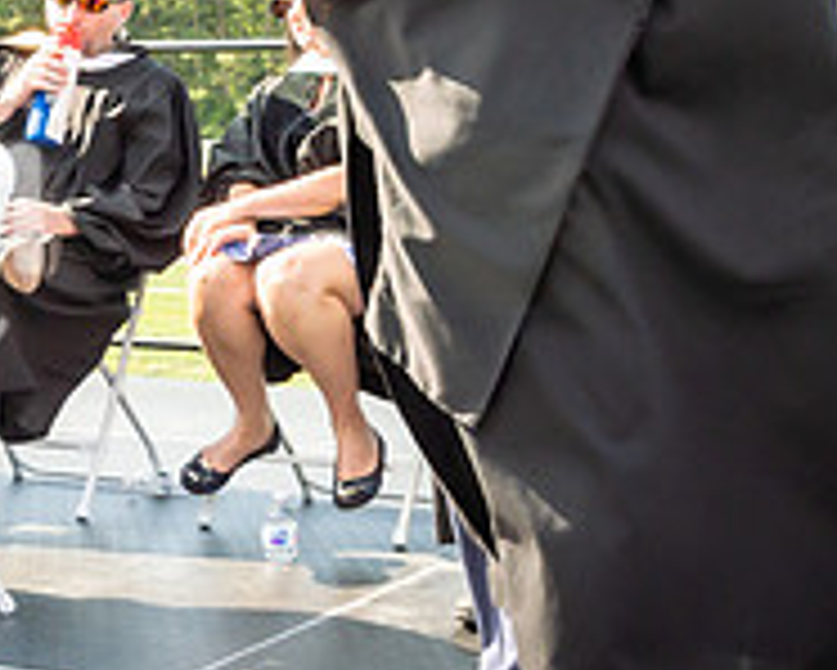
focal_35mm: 87
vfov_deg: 17.4
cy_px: 36
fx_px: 2156
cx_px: -232
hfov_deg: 20.2
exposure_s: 1/500
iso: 200
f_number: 7.1
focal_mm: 17
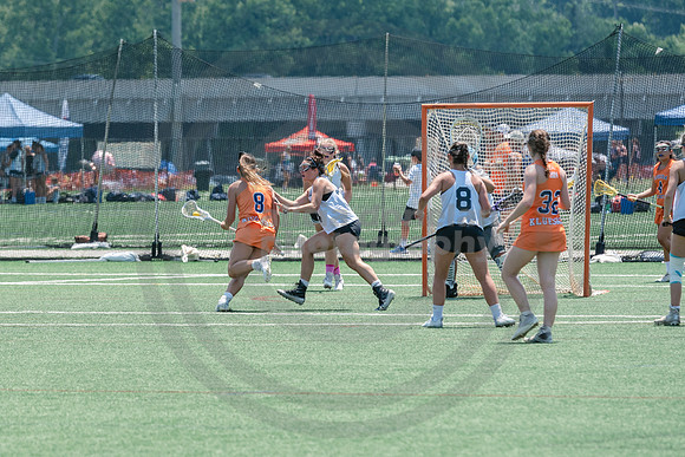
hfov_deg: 5.7
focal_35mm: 362
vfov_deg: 3.8
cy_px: 241
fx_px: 6892
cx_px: 72
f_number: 5
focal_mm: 200
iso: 400
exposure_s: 1/1600
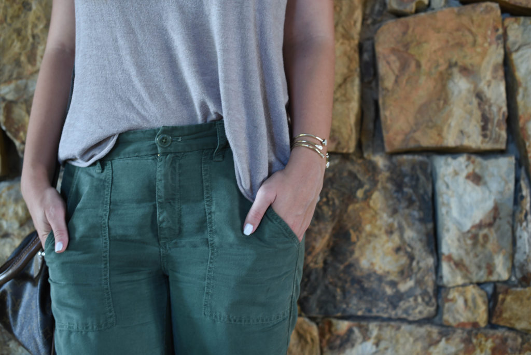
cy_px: 178
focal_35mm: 50
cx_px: 266
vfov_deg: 27.0
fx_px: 738
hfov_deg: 39.6
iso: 500
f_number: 3.2
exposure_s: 1/60
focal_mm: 50
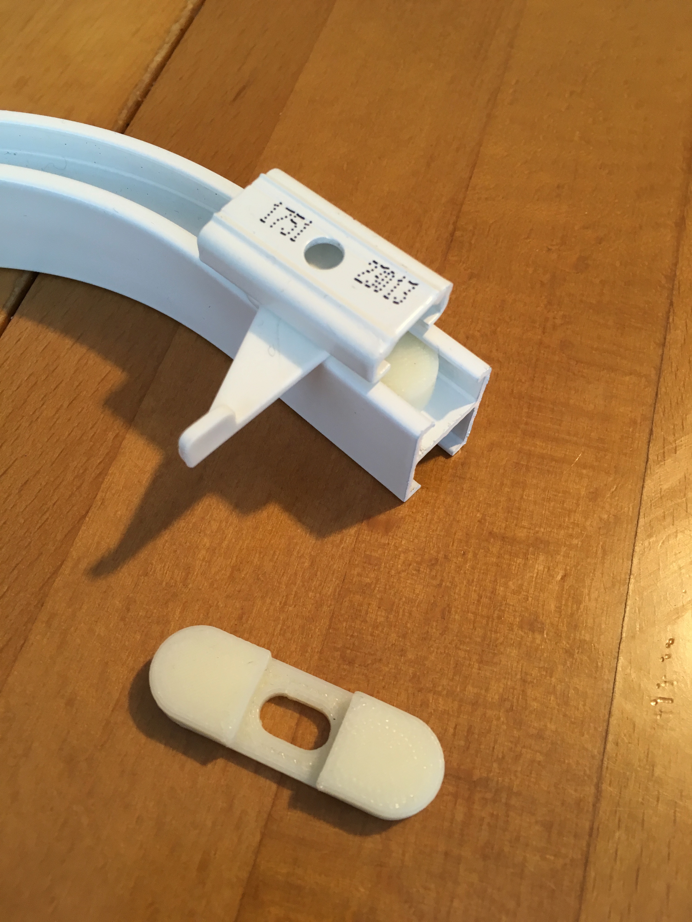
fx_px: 773
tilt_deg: -62.2
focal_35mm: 29
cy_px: 461
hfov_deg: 48.2
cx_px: 346
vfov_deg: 61.7
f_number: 2.2
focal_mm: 4.15
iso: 80
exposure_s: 1/33
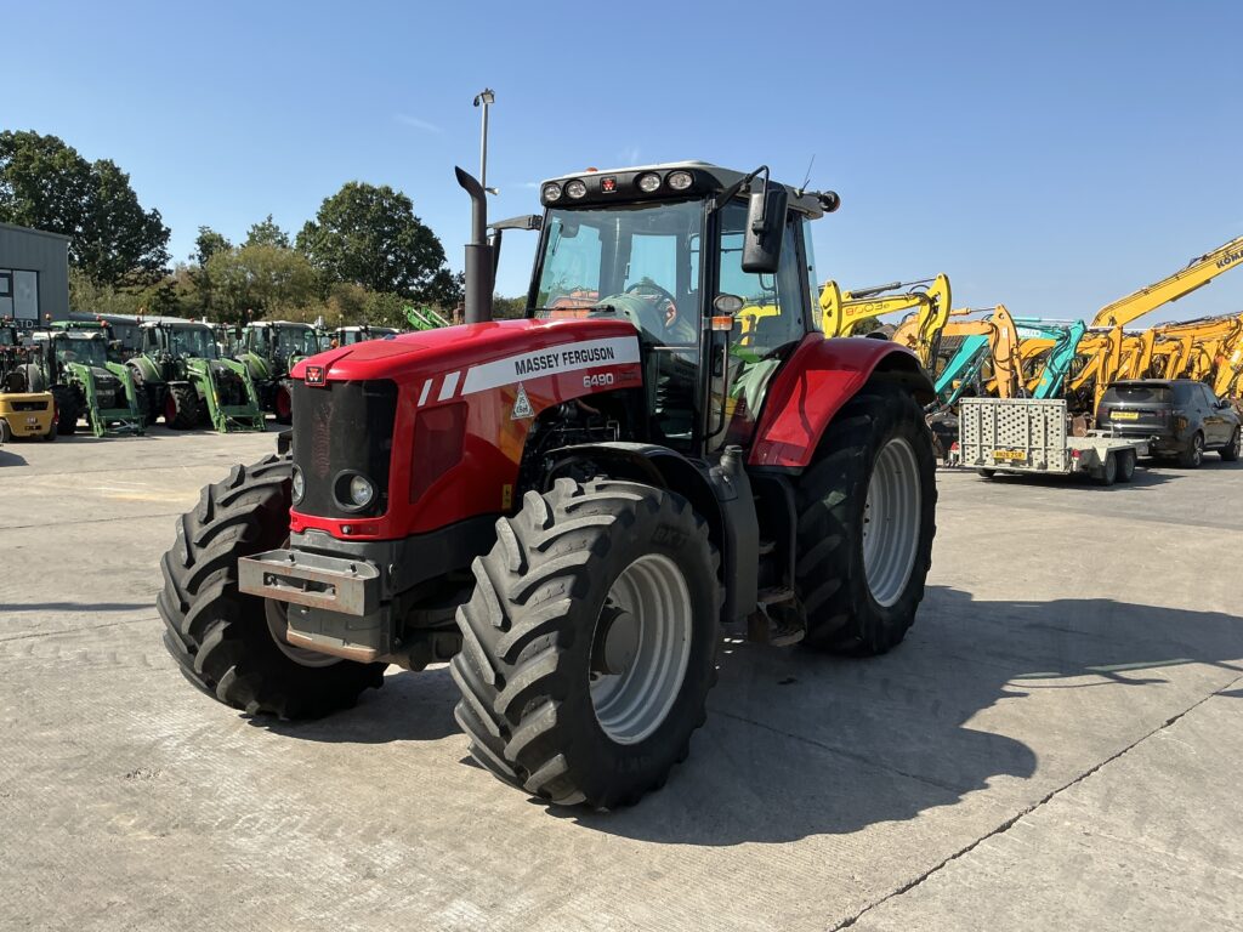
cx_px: 622
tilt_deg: -4.1
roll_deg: -1.4
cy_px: 466
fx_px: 1005
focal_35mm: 28
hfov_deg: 63.4
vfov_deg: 49.7
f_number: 1.8
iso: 25
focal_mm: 3
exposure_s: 1/1342
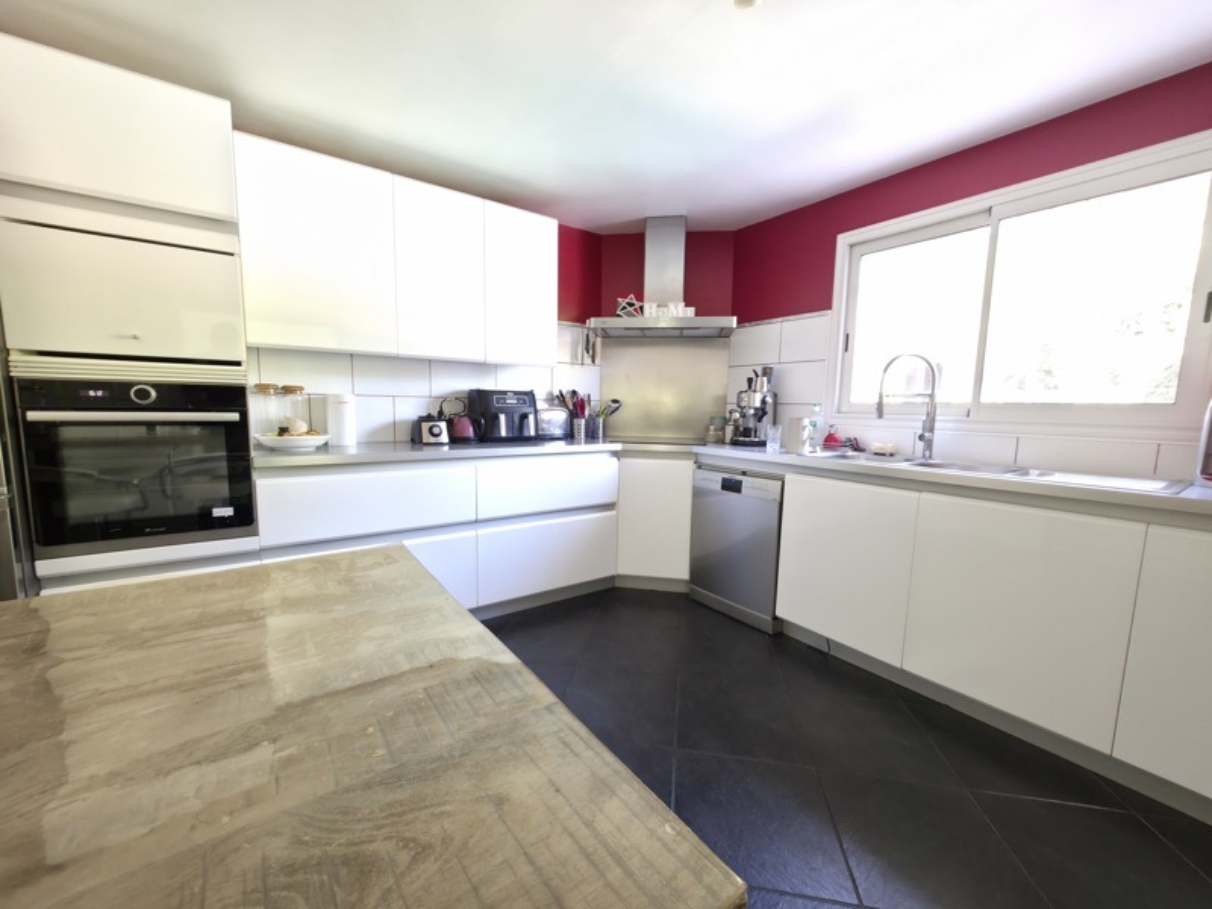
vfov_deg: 89.9
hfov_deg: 106.2
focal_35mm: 13
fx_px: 455
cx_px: 606
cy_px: 454
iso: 160
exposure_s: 1/12
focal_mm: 2.2
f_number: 1.9
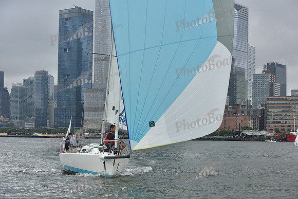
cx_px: 149
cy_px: 100
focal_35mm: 70
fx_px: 580
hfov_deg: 28.8
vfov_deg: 19.5
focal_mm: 70
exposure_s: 1/800
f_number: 8
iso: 400
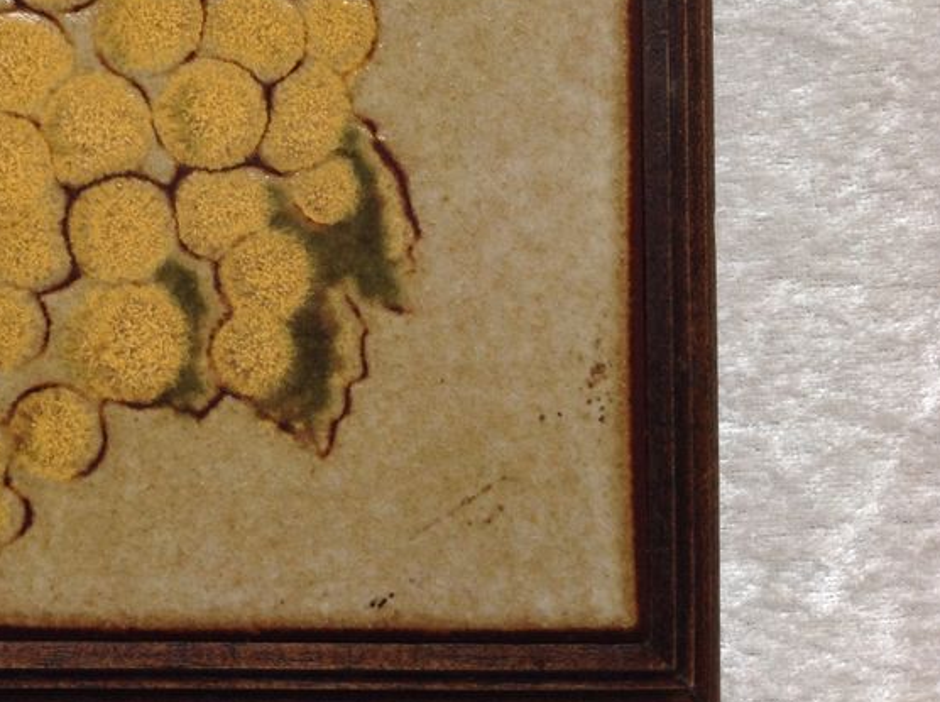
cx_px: 105
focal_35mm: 63
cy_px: 126
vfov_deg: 22.8
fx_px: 1708
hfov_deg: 29.6
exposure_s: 1/15
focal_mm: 4.28
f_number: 2.4
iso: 80
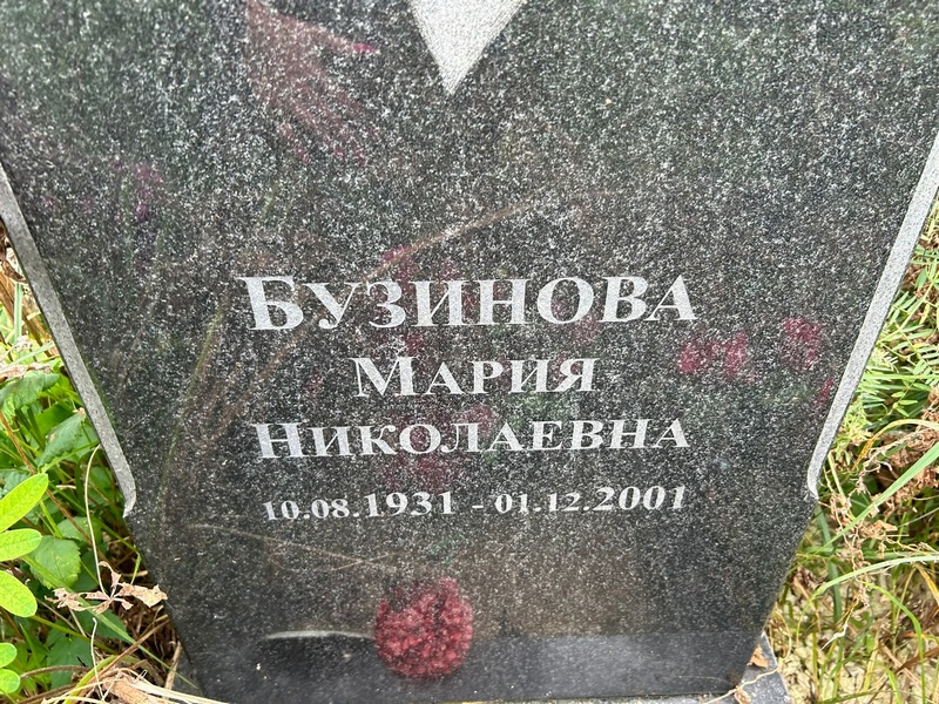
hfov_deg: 67.3
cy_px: 352
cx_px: 470
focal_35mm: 26
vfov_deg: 53.1
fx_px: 705
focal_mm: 5.7
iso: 100
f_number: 1.5
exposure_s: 1/121
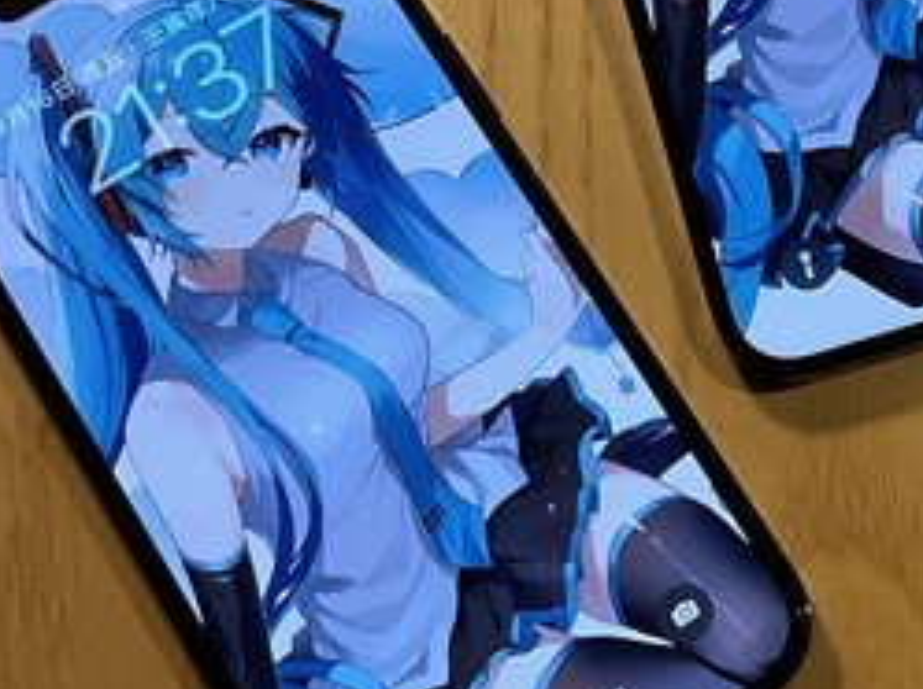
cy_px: 81
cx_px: 964
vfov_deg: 17.3
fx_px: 2237
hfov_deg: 22.3
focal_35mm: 84
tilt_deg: -71.7
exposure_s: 1/60
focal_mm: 3
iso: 64
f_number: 1.8
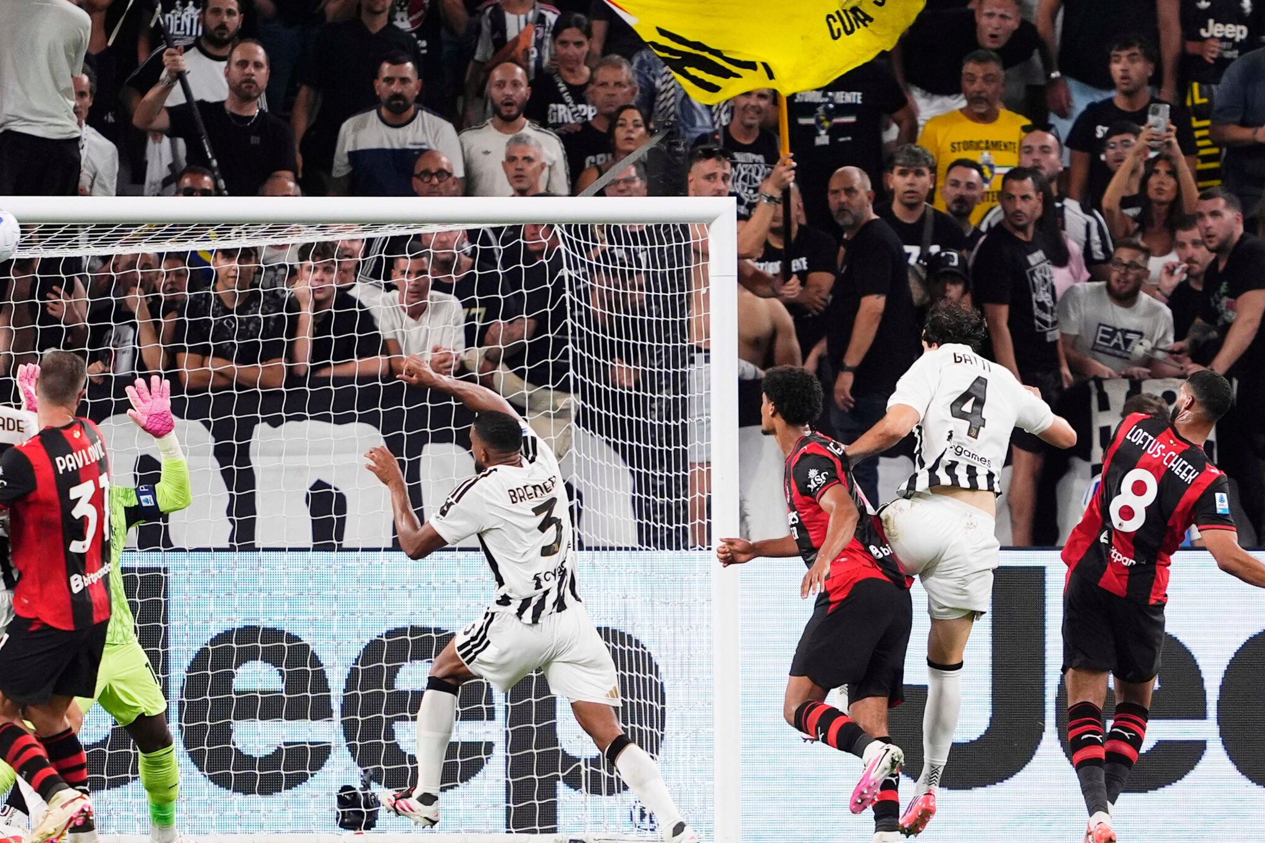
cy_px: 478
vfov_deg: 2.8
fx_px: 17571
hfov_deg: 4.1
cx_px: 585
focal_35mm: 500
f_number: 2.8
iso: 2000
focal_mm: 400
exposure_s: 1/1600
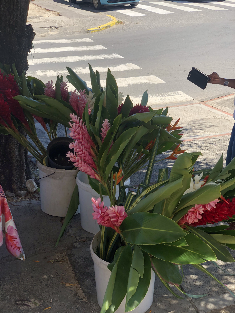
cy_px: 156
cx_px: 118
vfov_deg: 36.8
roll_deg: +0.7
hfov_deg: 28.0
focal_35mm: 52
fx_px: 471
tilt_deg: -23.9
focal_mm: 6
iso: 16
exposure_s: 1/480
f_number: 2.4
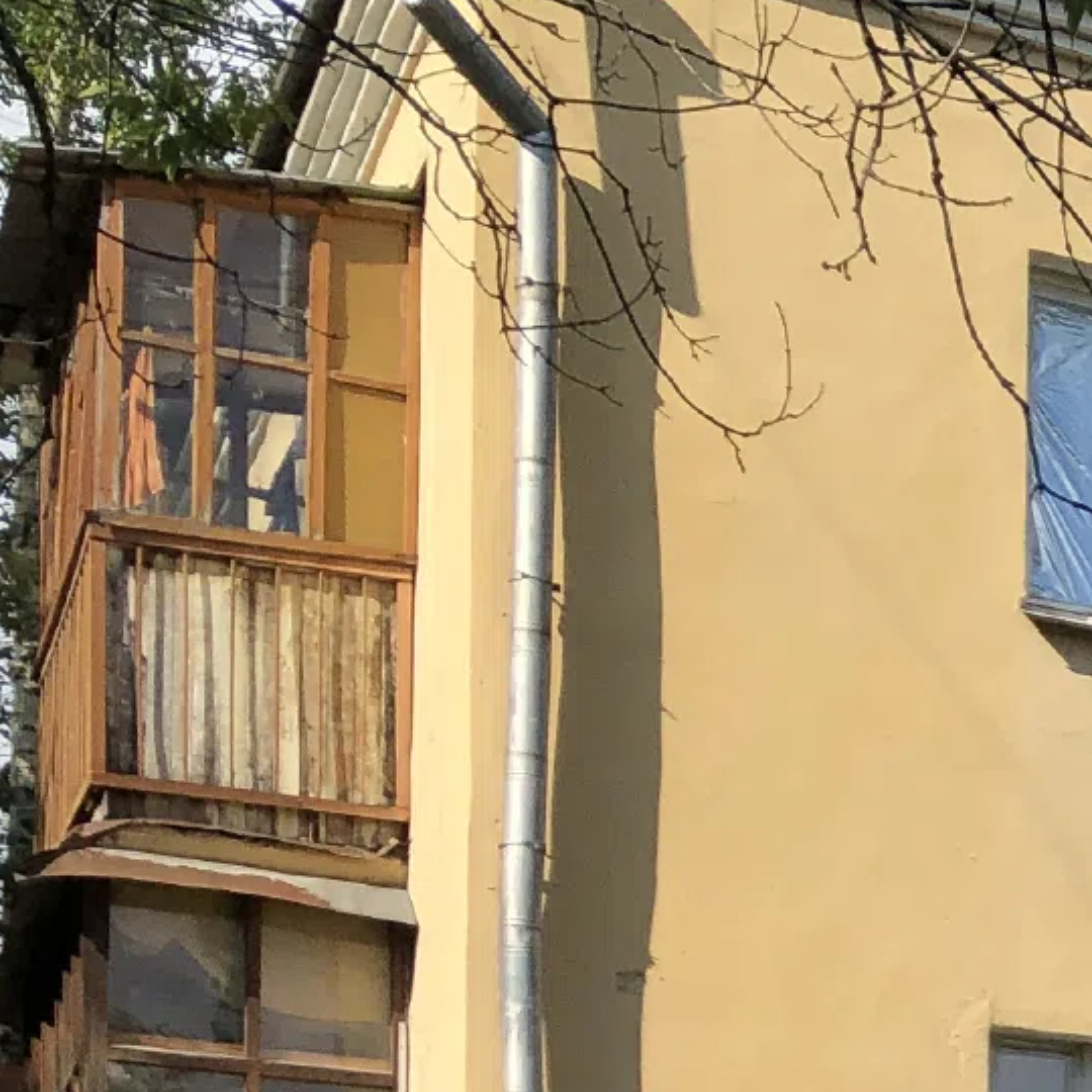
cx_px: 2404
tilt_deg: +3.7
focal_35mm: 110
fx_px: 3926
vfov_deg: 14.5
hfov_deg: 13.0
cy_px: 1741
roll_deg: +1.3
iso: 20
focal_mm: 4
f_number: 1.8
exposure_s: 1/2114
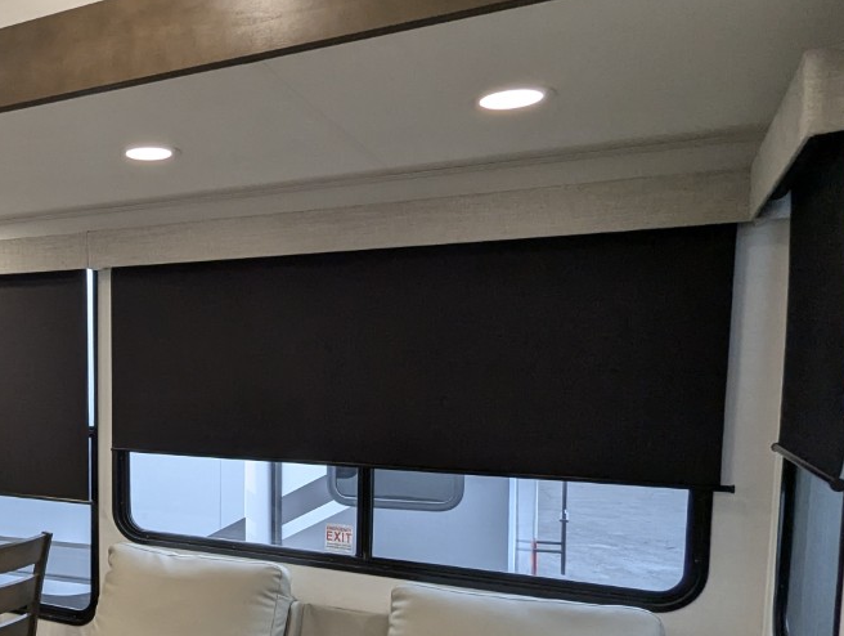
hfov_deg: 49.0
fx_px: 830
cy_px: 436
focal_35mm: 34
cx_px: 110
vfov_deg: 41.2
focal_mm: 2.35
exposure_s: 1/92
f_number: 2.2
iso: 167
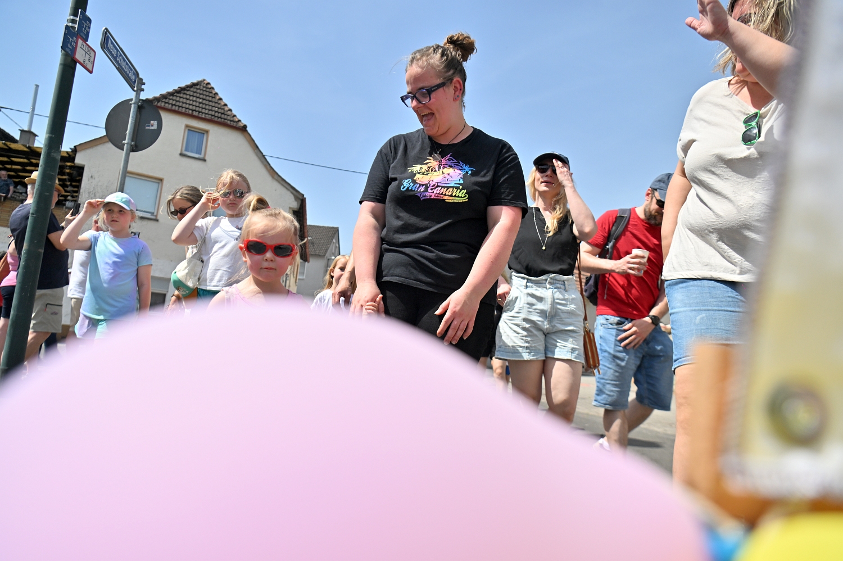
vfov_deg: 53.1
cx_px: 422
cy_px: 280
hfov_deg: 73.8
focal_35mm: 24
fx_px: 562
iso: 320
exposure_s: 1/5000
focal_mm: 24
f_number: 5.6
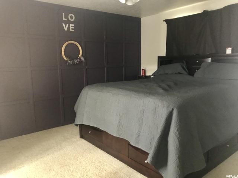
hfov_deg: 63.4
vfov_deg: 49.7
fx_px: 193
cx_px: 119
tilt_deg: -9.2
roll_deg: +1.4
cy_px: 89
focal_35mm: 28
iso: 100
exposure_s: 1/4
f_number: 1.8
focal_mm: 3.99
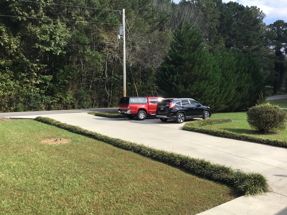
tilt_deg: -4.0
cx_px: 144
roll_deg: +0.8
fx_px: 257
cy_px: 108
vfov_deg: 45.4
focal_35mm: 31
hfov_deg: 58.4
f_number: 2.4
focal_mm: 3.3
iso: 25
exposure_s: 1/754
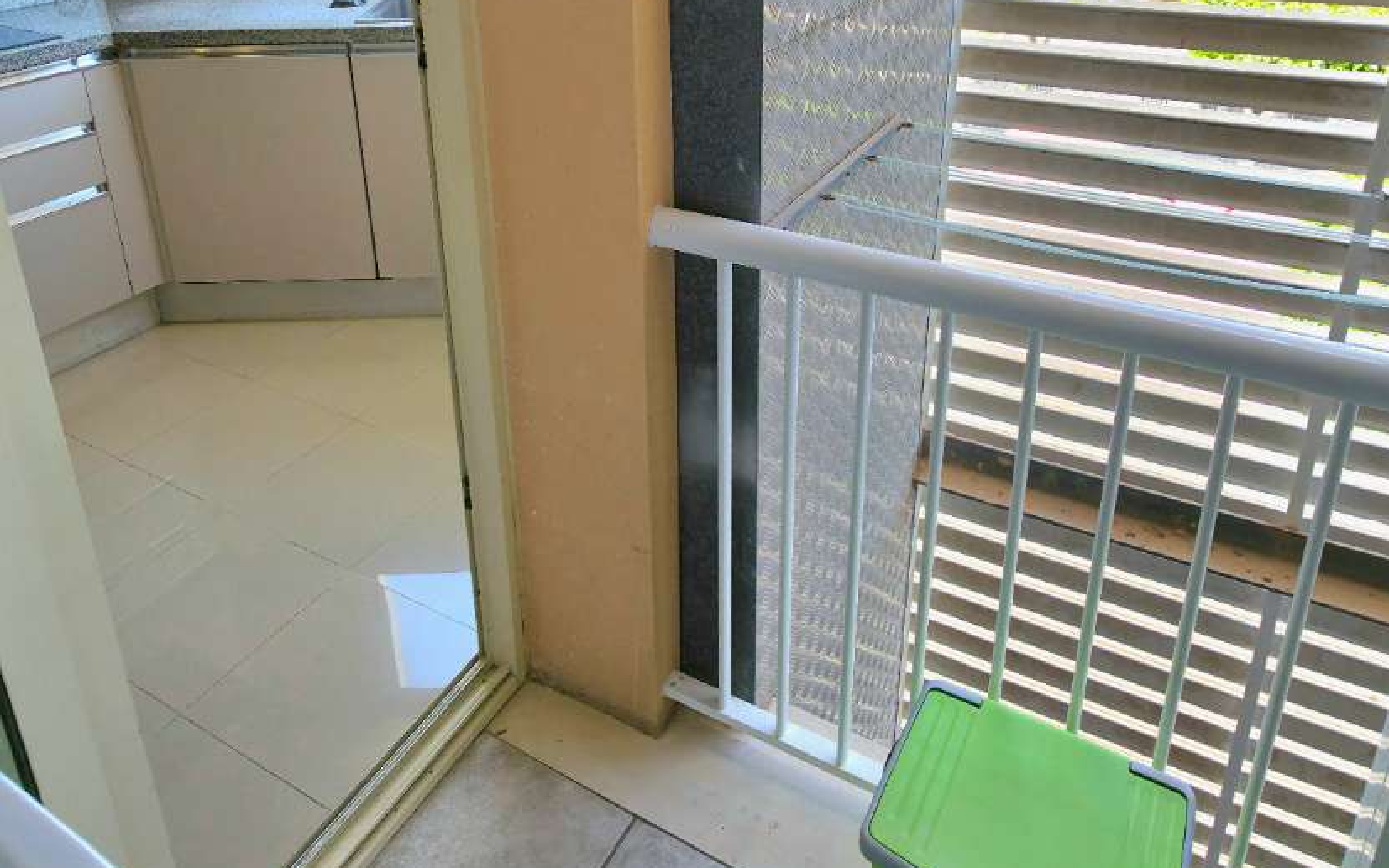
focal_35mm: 25
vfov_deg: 46.6
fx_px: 946
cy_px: 169
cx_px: 667
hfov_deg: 72.5
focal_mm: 2.2
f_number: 1.9
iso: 20
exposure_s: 1/115
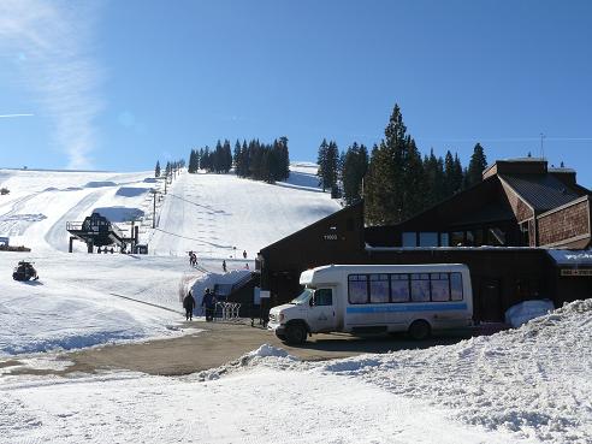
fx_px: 616
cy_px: 222
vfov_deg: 39.7
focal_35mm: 36
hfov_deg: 51.4
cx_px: 296
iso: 100
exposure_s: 1/400
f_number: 7.1
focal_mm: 6
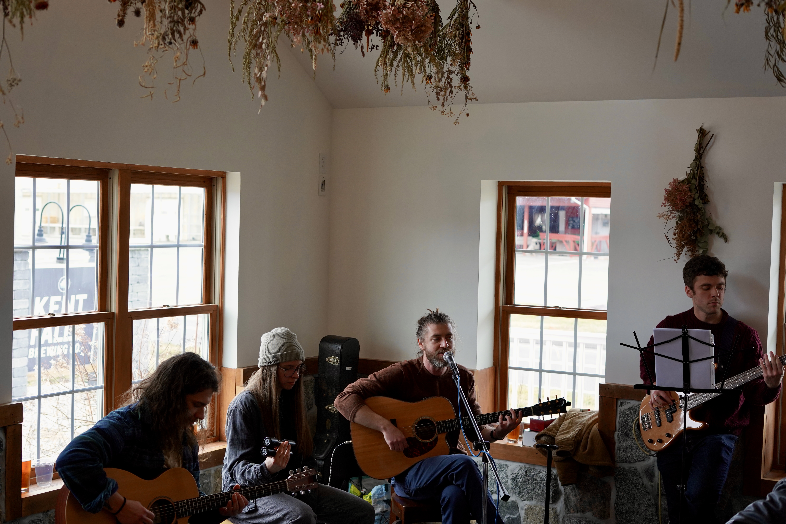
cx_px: 393
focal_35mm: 50
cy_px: 262
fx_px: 1092
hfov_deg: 39.6
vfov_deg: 27.0
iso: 1000
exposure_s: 1/160
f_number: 4
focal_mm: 50
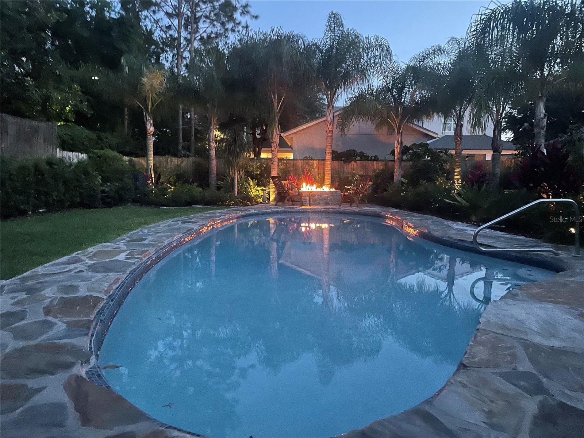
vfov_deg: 53.1
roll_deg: -0.5
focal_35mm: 26
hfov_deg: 67.3
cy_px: 219
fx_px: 439
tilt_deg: -6.5
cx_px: 292
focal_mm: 4.2
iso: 640
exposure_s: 1/13
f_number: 1.6
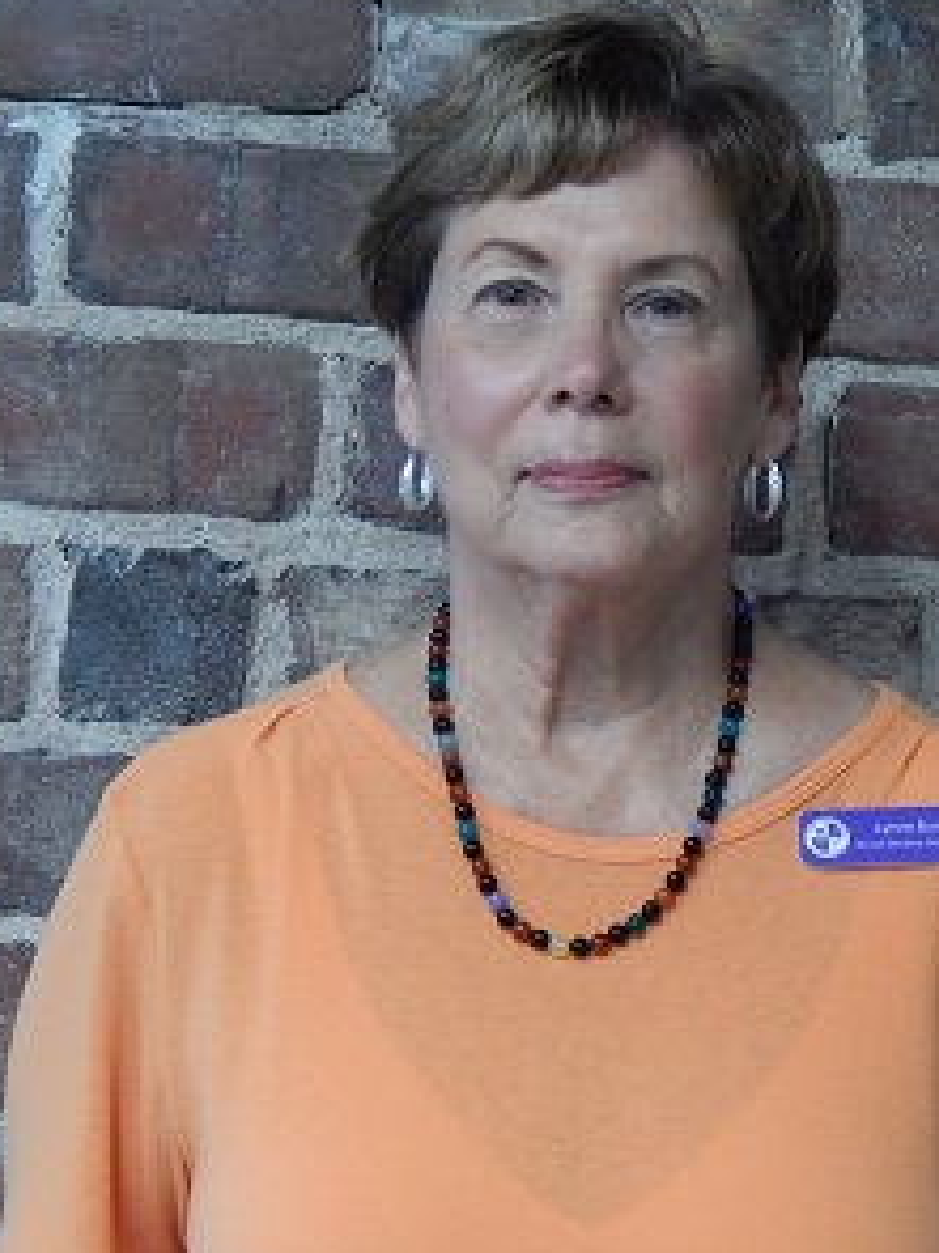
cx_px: 540
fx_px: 3909
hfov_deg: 13.7
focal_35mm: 108
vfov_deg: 18.2
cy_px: 720
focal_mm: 12.3
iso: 400
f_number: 4.1
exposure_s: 1/10
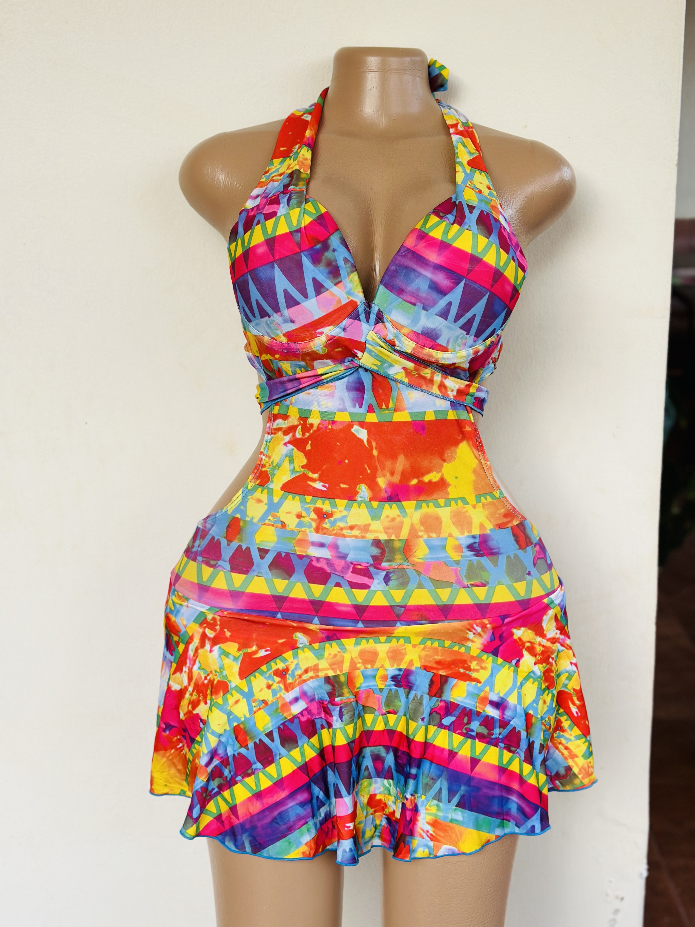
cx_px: 348
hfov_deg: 30.3
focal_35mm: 48
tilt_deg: -15.1
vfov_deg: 39.7
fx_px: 1285
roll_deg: +0.4
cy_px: 464
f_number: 1.78
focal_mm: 6.86
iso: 64
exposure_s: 1/121
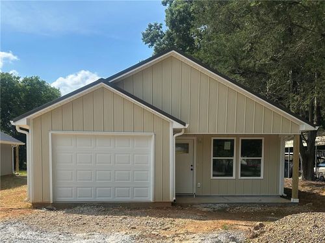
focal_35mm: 24
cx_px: 162
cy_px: 122
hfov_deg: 71.6
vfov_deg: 56.7
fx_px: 225
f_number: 1.78
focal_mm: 6.86
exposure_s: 1/4545
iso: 80
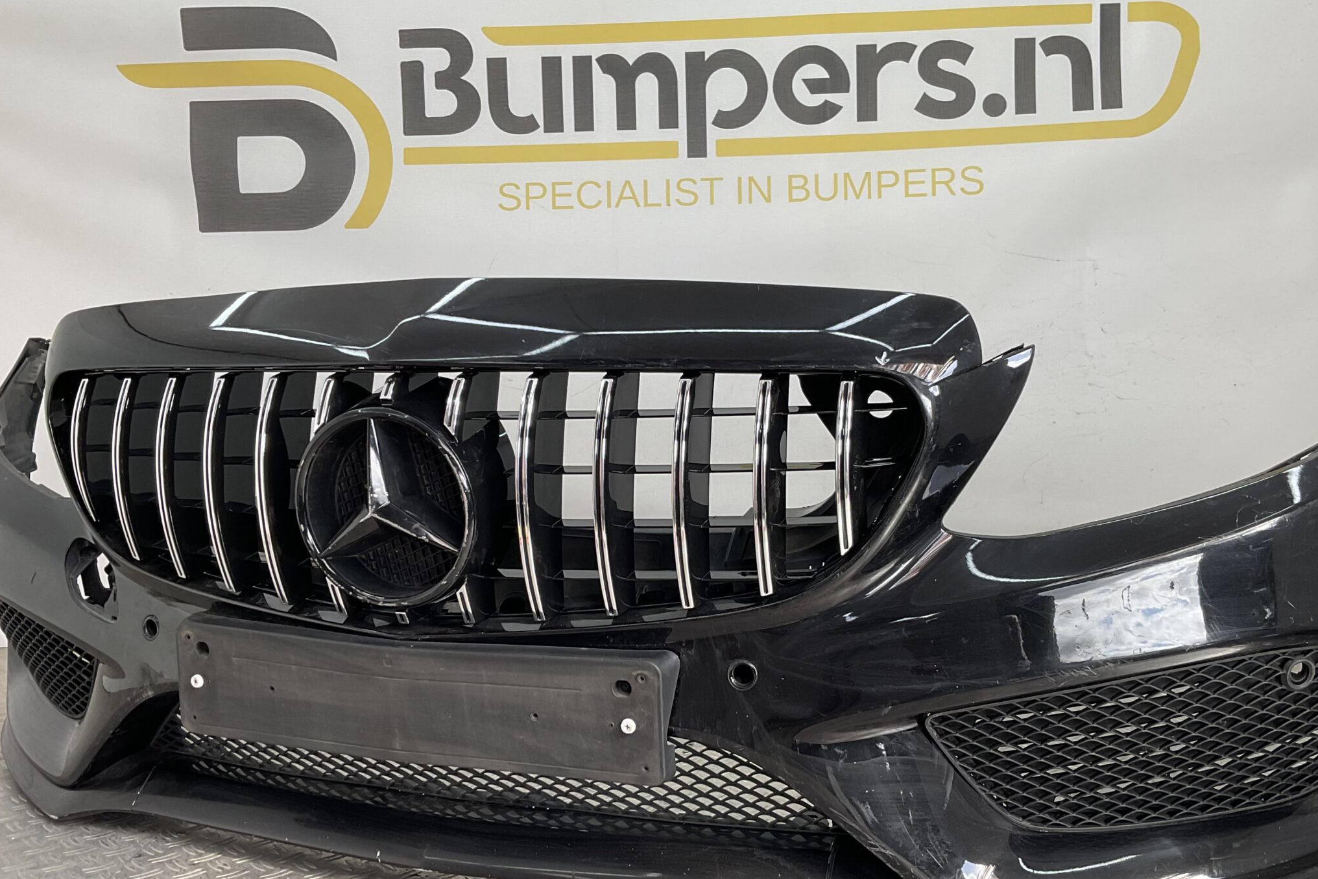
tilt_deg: -7.6
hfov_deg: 50.7
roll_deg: -0.1
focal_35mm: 38
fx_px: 1391
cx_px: 699
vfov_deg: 35.0
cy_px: 502
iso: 16
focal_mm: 3
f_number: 1.8
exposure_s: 1/126
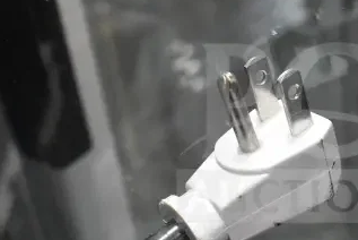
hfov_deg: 26.3
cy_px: 133
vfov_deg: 18.2
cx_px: 303
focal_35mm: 75
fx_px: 746
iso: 6400
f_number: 6.3
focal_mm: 26
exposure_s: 1/400
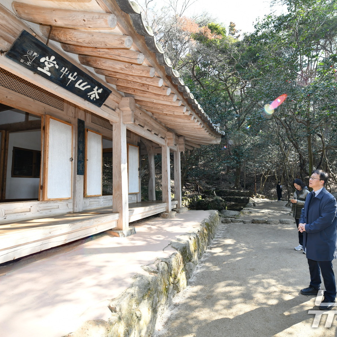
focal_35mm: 18
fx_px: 198
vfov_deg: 80.7
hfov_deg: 80.0
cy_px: 169
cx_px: 198
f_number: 6.3
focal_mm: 14
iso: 400
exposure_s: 1/125
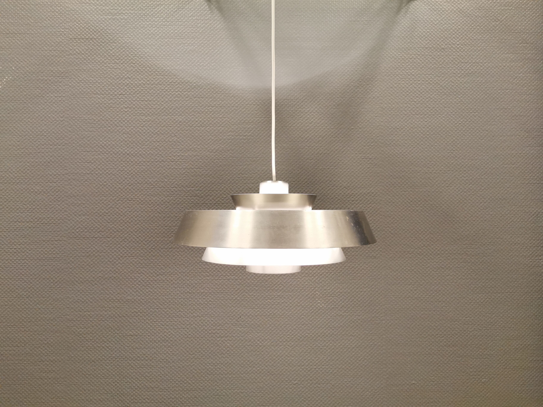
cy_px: 204
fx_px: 424
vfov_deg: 51.4
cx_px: 272
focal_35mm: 27
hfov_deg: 65.3
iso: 160
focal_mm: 5.56
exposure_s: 1/50
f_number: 1.6
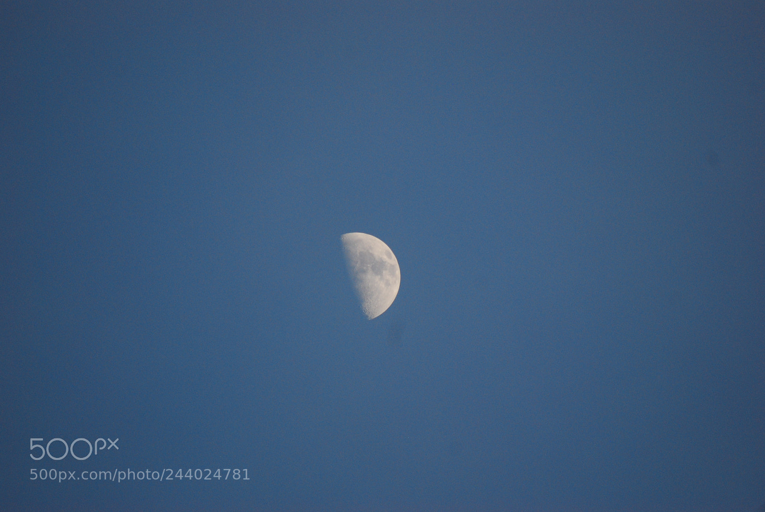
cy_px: 256
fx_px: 9574
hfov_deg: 4.6
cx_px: 382
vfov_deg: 3.1
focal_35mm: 450
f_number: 5.6
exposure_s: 1/320
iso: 400
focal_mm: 300
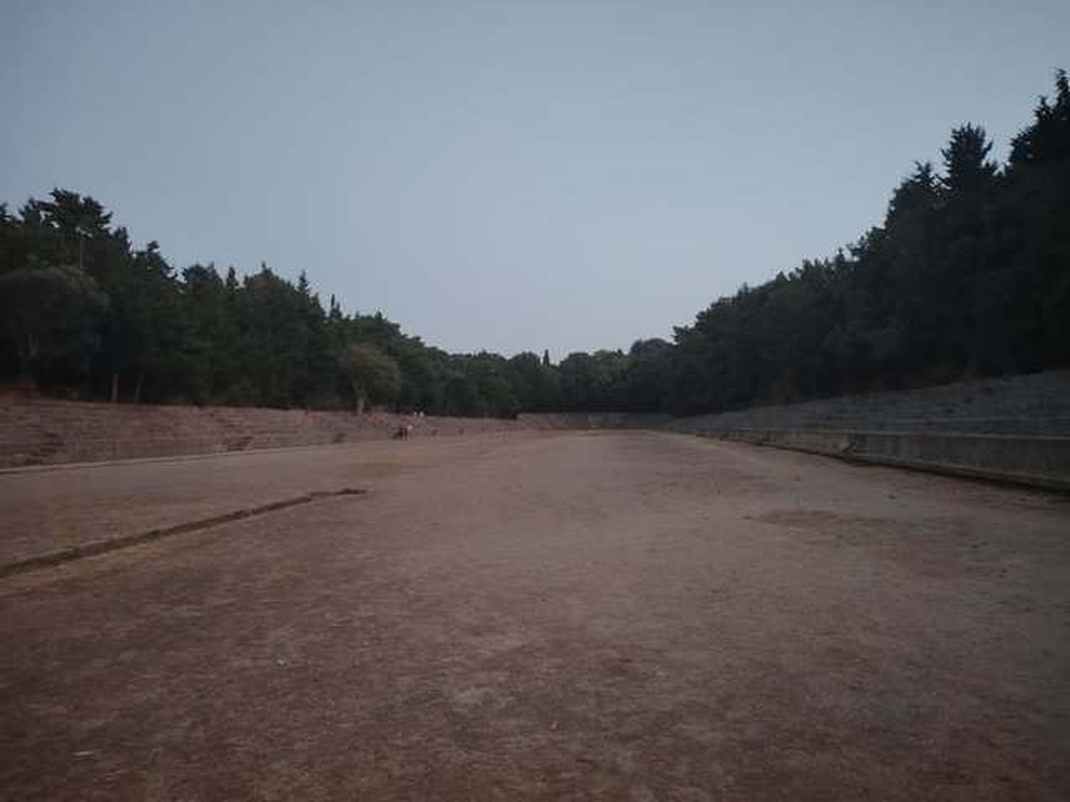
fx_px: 742
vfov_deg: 56.8
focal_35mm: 24
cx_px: 535
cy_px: 401
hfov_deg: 71.6
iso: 2616
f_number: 1.75
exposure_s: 1/24
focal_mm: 5.25
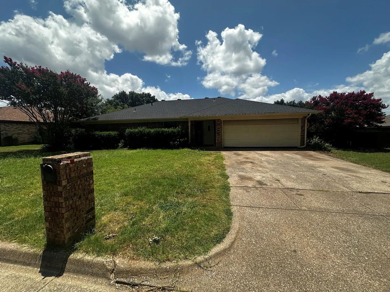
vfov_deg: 81.7
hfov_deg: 98.1
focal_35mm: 15
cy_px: 143
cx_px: 189
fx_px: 169
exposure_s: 1/2257
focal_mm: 2.22
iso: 50
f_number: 2.2
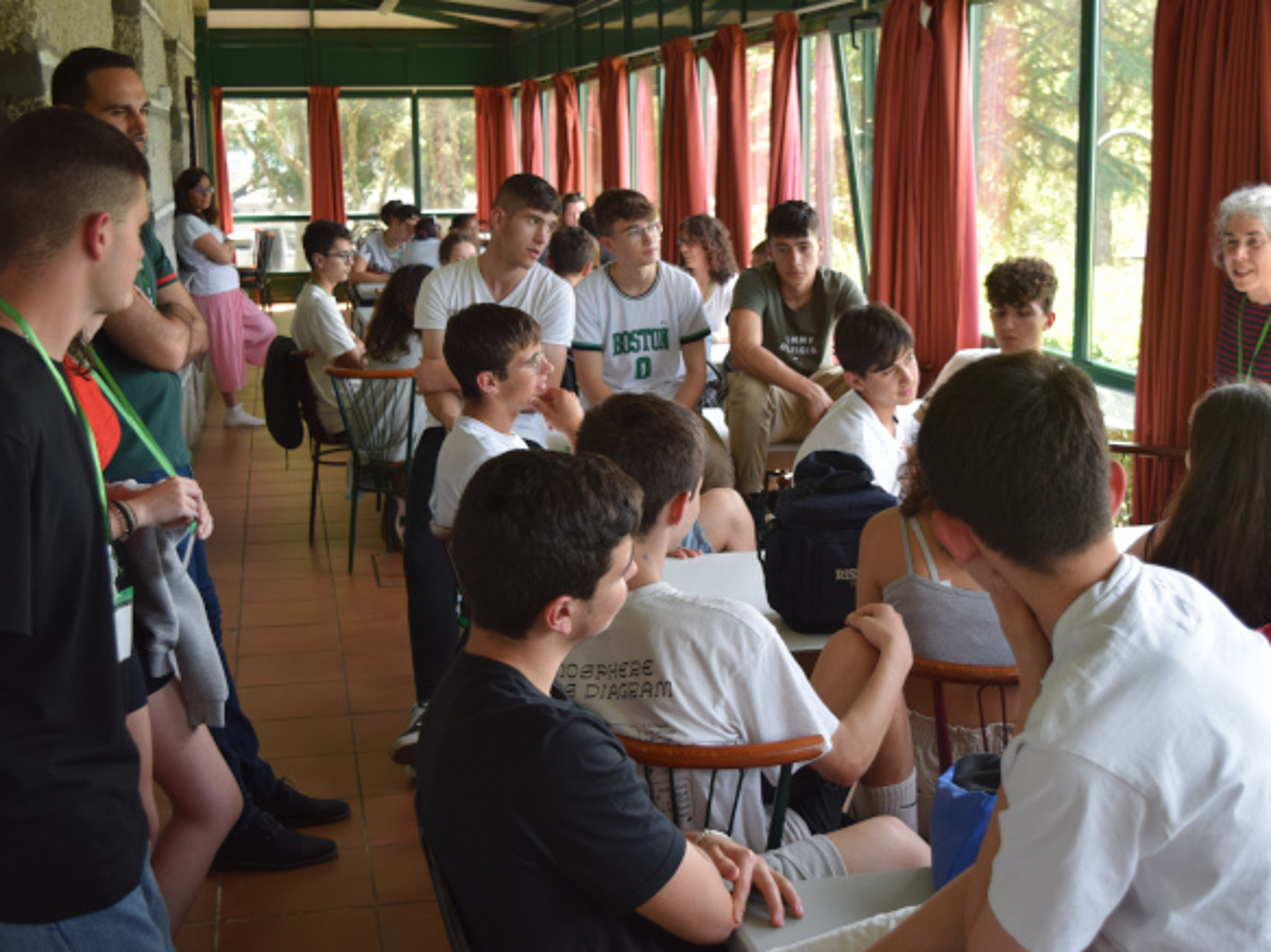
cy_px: 477
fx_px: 1799
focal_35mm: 49
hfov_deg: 38.9
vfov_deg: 29.7
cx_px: 704
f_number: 5
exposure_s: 1/100
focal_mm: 30
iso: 400
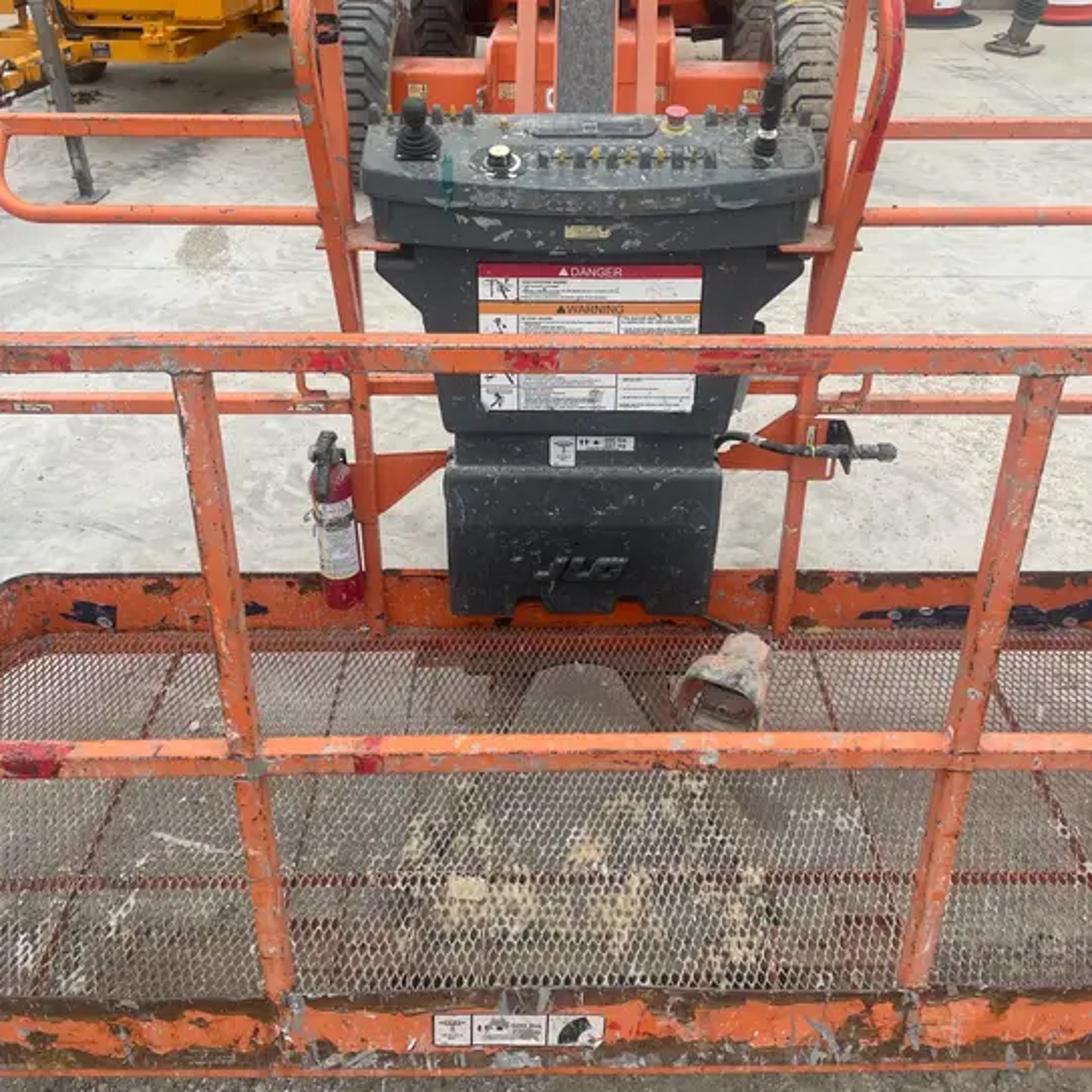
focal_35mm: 31
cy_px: 367
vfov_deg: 51.6
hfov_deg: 52.5
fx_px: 1106
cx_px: 547
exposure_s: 1/1043
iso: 32
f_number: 1.6
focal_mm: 4.2
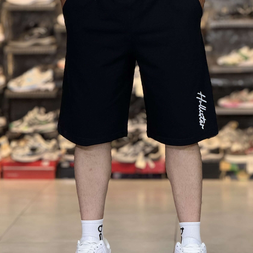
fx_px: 1340
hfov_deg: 10.8
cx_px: 137
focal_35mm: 162
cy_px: 127
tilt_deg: -4.9
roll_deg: +0.4
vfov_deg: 10.8
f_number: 2.8
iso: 160
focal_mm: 15.66
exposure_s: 1/100
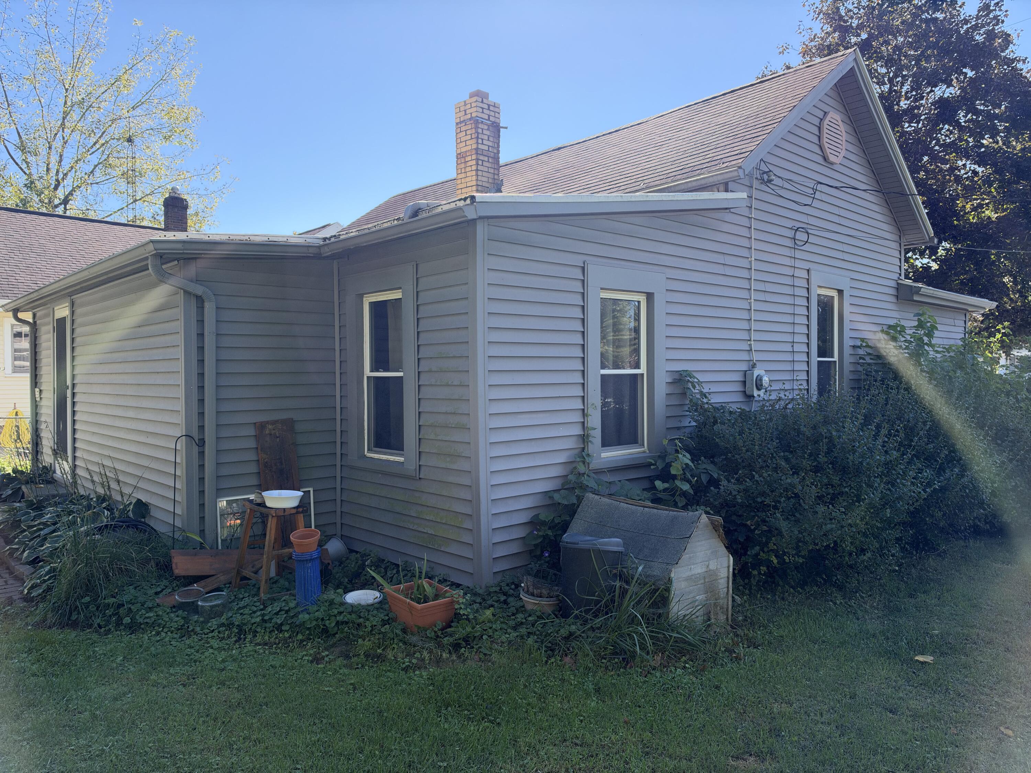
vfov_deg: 56.8
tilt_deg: -1.6
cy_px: 386
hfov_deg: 71.6
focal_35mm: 24
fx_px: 715
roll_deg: +0.3
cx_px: 516
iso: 80
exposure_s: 1/1456
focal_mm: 6.93
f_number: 1.8
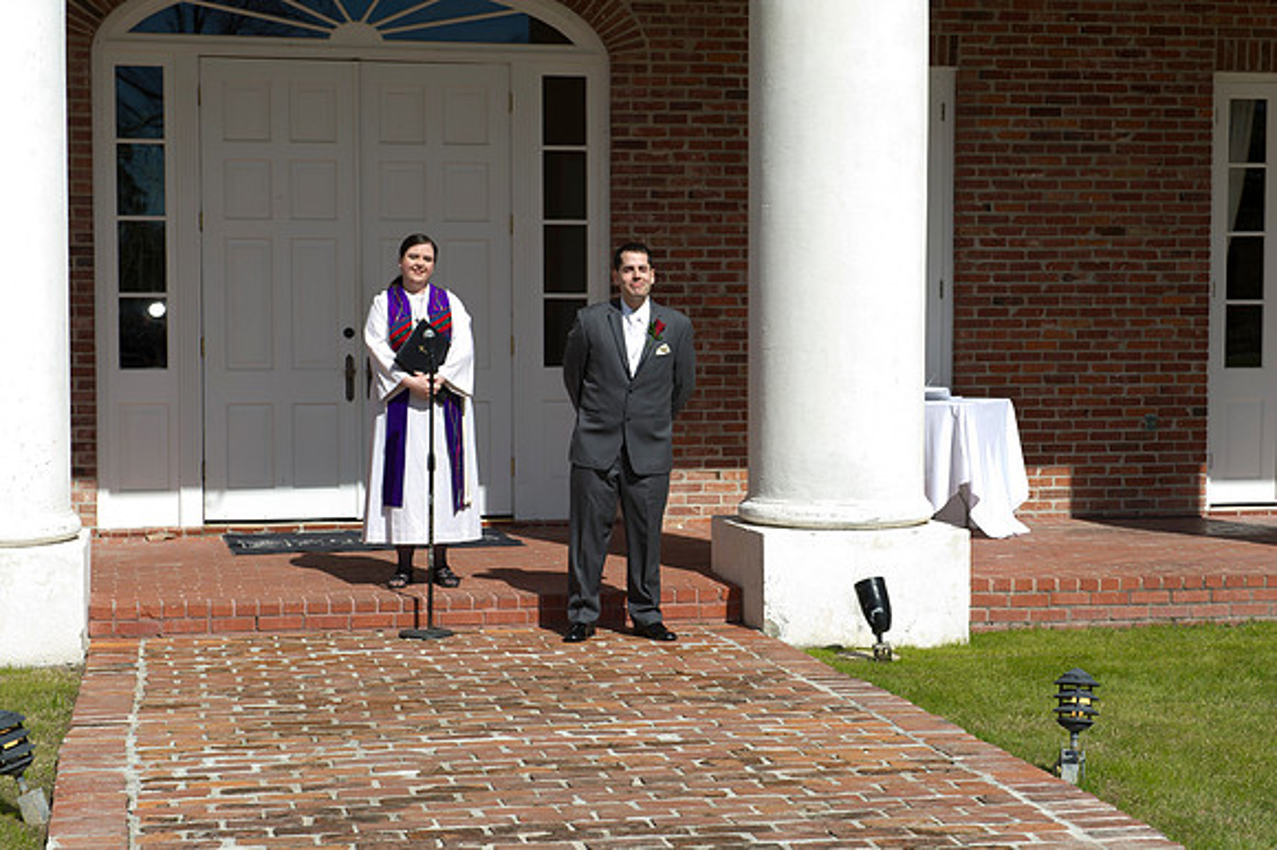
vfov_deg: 19.4
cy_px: 425
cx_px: 638
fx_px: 2482
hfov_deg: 28.9
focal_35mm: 70
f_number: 10
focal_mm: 70
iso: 100
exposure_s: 1/250
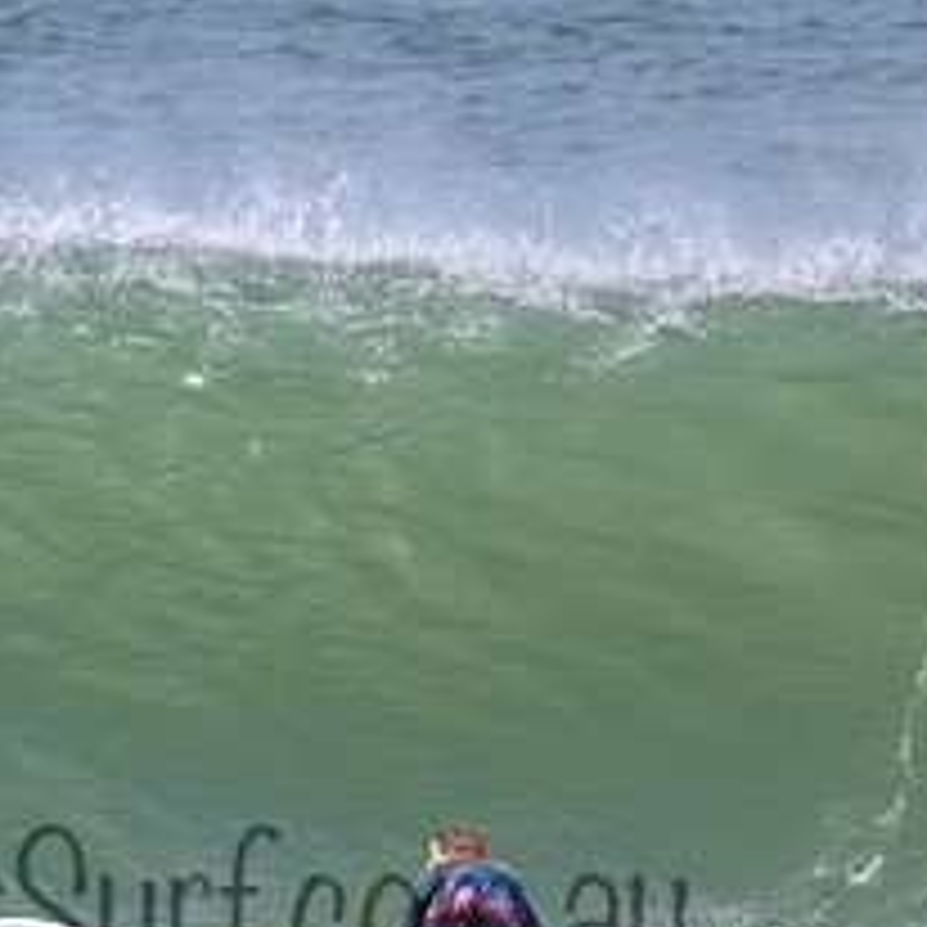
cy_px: 857
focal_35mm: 1916
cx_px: 212
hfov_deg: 0.9
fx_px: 58050
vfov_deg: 0.9
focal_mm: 800
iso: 1600
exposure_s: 1/2000
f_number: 11
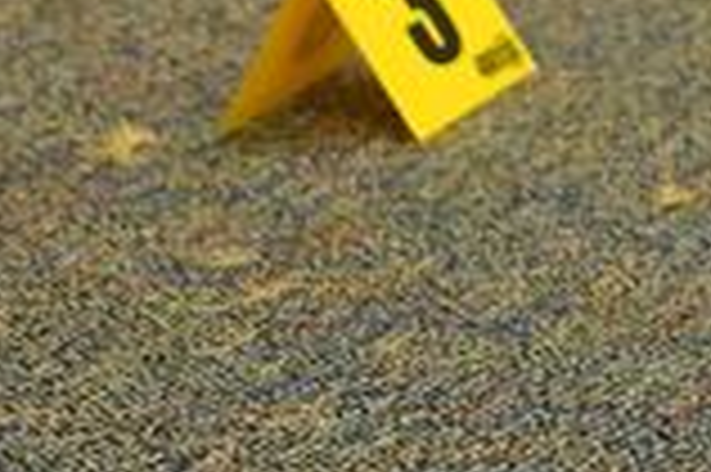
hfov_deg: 8.6
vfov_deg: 6.7
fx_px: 3847
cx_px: 2187
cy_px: -650
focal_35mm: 195
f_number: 4
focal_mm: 30
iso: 4000
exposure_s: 1/160
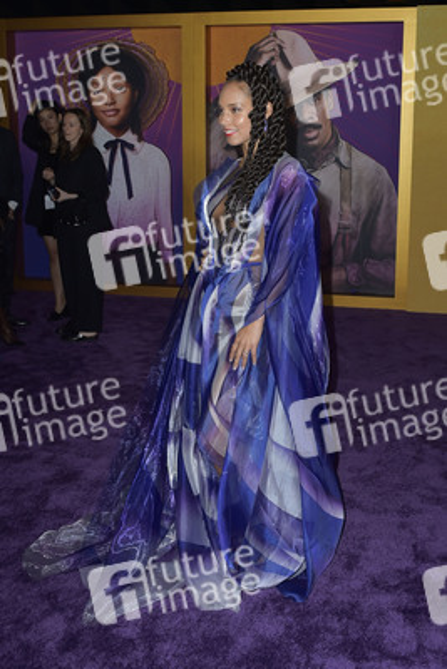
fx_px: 595
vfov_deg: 58.7
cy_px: 334
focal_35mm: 32
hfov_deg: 41.1
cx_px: 224
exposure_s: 1/250
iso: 320
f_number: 6.3
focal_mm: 32
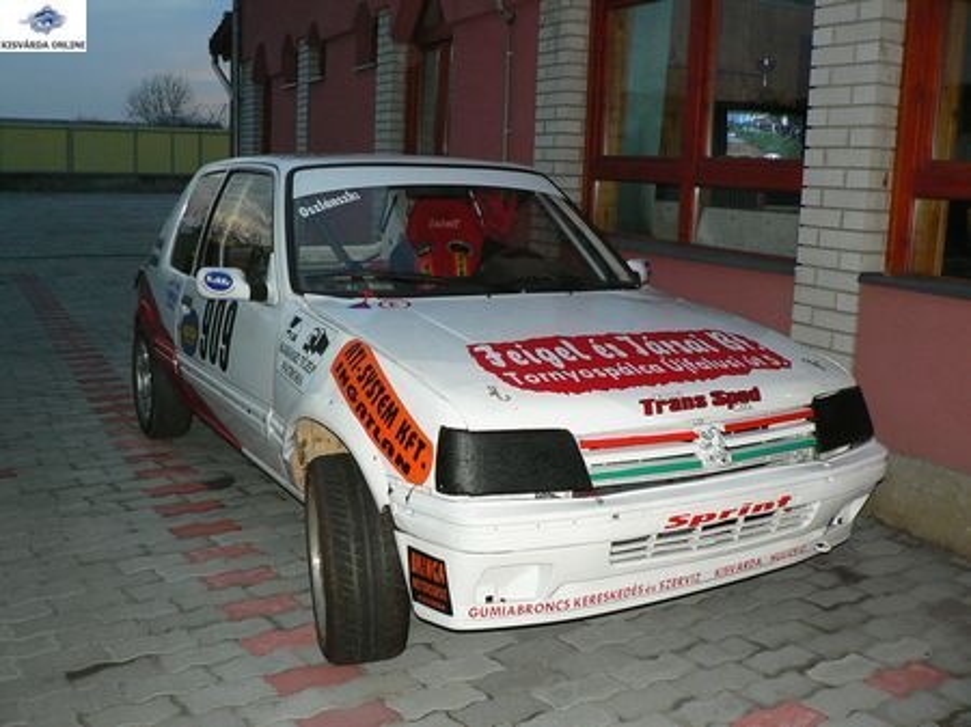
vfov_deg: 40.7
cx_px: 486
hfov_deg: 52.7
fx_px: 981
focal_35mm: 35
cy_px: 364
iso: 200
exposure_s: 1/60
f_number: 2.8
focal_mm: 6
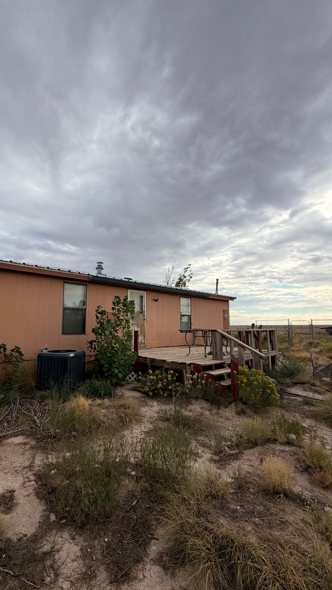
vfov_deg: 99.3
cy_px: 301
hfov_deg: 65.8
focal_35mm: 16
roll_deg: -0.4
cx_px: 118
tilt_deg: +6.1
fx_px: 250
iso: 40
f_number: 2.2
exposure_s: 1/742
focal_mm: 2.22
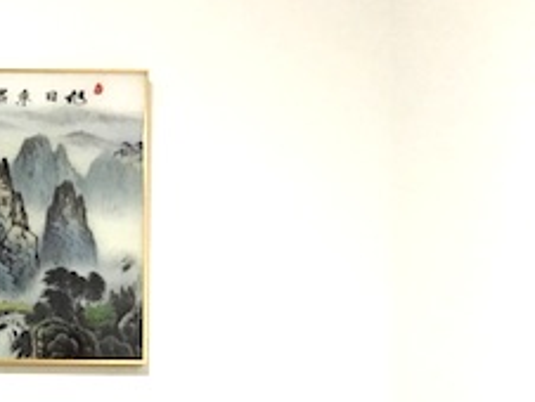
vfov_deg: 15.9
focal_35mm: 87
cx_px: -258
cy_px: 557
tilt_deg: +3.4
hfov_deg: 19.7
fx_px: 1346
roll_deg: -1.7
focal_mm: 4.15
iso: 100
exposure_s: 1/10
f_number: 2.2
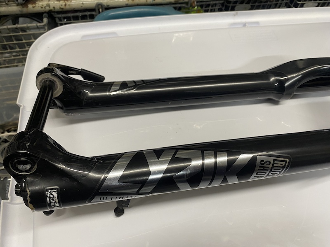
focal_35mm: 26
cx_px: 165
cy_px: 124
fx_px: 248
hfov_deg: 67.3
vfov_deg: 53.1
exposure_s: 1/60
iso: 200
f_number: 1.8
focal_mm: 4.25
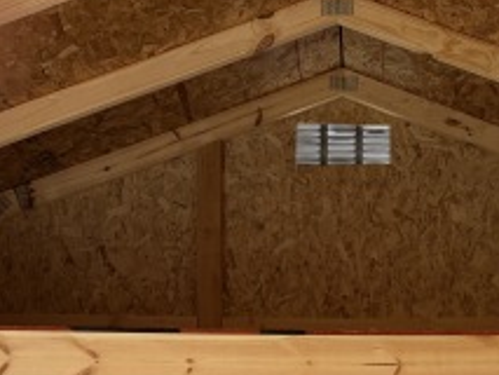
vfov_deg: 18.5
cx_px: 351
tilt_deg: +3.4
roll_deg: +0.0
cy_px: 537
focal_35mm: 72
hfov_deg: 26.8
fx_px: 1038
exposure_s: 1/197
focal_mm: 6.76
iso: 125
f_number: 1.78
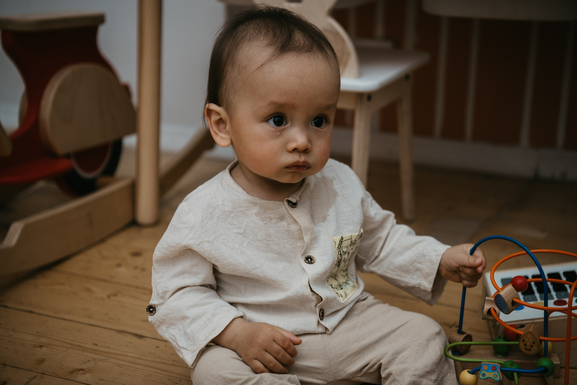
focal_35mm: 70
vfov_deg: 19.5
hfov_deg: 28.8
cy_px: 192
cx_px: 288
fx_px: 1122
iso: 100
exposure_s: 1/160
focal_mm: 70
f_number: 3.5
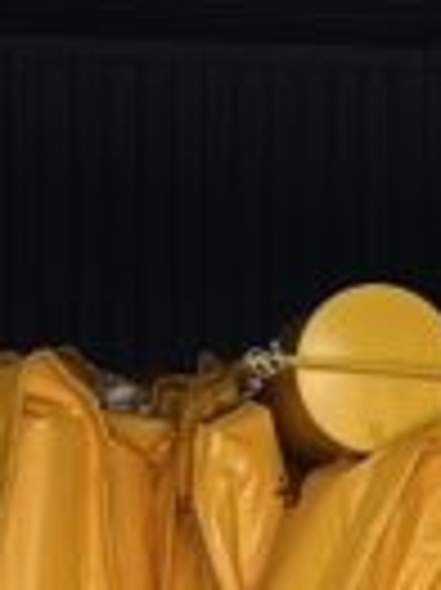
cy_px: 626
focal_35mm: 203
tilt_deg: -4.0
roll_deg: -0.4
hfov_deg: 7.2
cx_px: 567
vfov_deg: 9.7
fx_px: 3454
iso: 40
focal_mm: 5.1
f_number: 1.6
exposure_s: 1/189
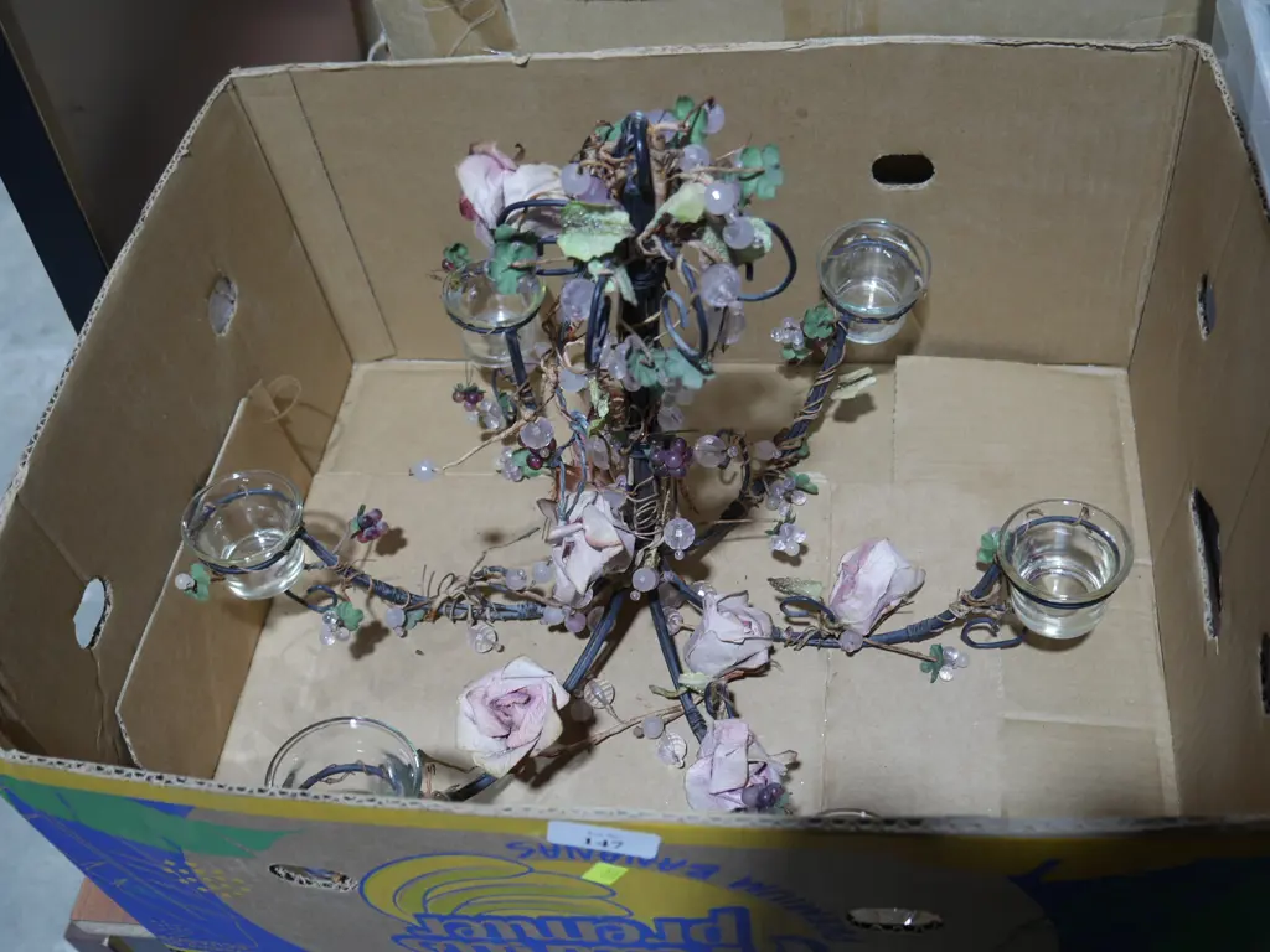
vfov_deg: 37.7
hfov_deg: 49.0
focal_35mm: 38
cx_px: 635
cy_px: 476
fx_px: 1394
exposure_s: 1/60
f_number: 4.1
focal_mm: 19
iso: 250
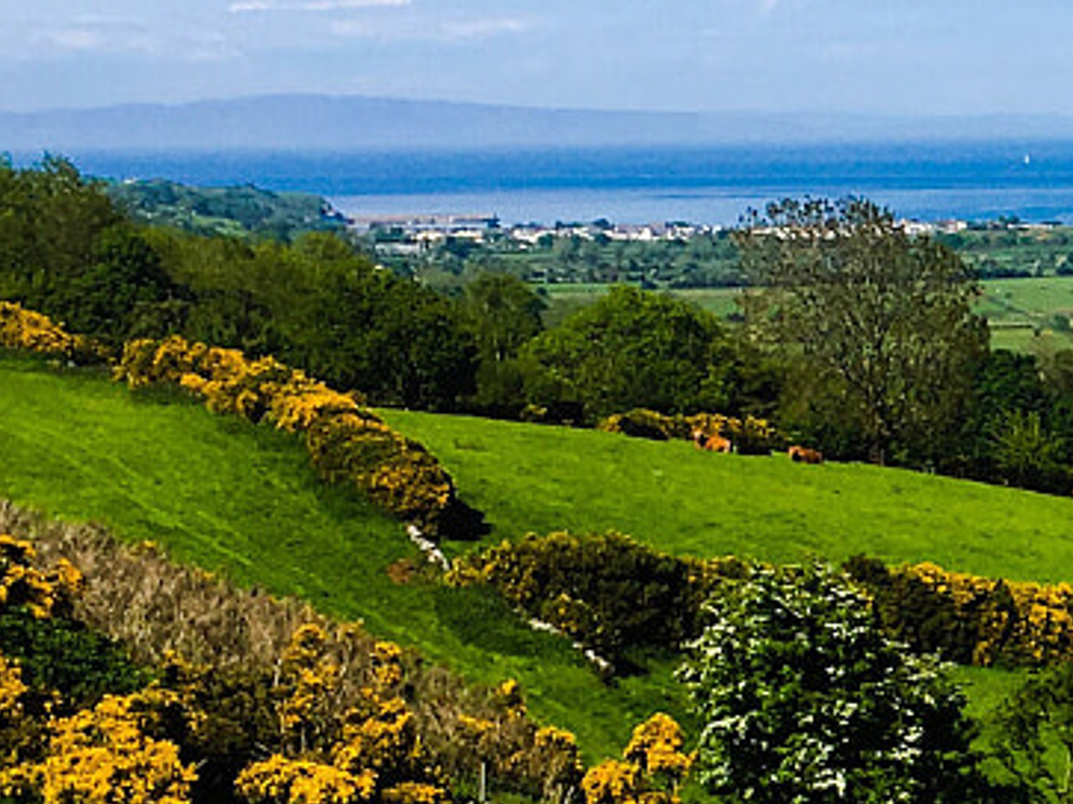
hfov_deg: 14.4
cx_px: 1596
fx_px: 3966
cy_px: 576
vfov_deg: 11.6
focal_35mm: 128
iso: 25
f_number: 2.2
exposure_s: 1/1748
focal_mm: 4.15
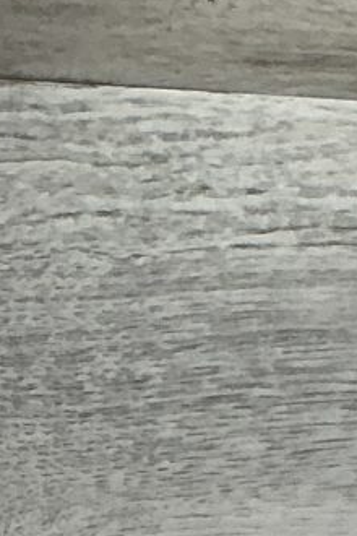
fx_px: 3480
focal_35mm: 234
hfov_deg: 5.8
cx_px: -274
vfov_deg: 7.8
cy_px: 1551
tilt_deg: -83.1
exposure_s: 1/60
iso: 50
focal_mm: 3
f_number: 1.8
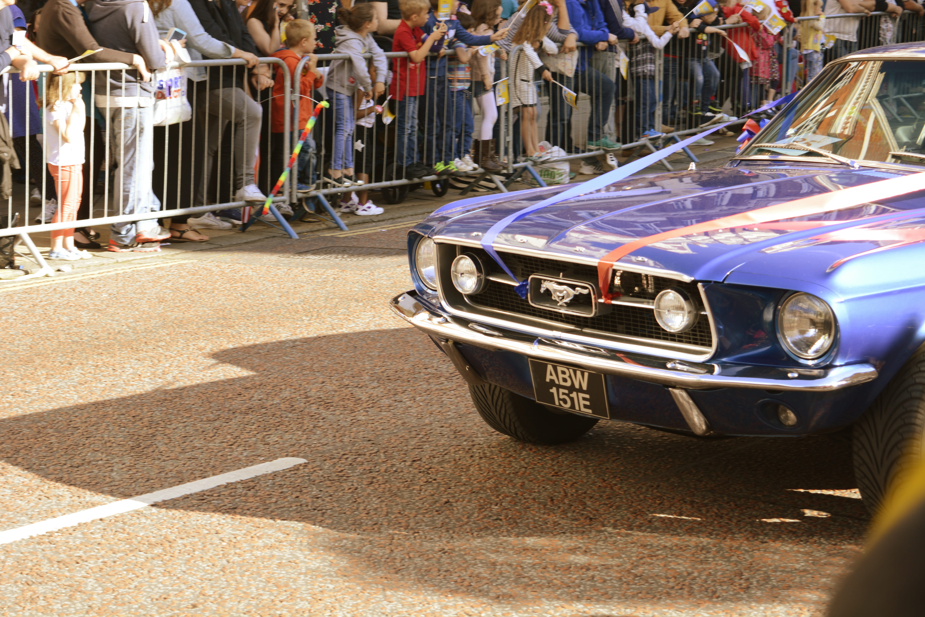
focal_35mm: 82
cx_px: 462
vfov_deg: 16.6
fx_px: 2120
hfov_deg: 24.6
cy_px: 308
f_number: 5.6
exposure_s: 1/80
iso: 125
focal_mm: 55
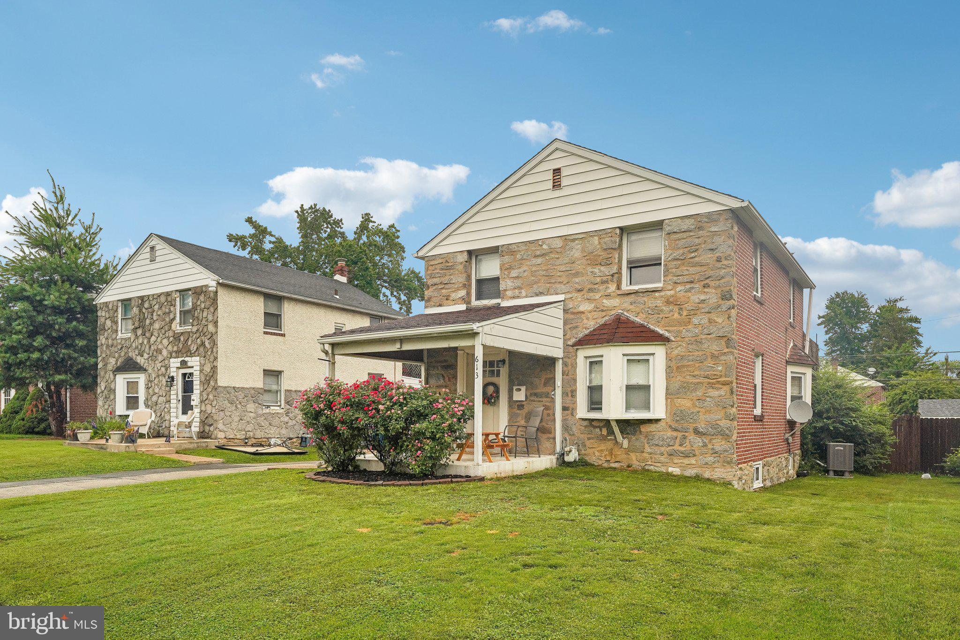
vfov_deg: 53.1
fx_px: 640
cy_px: 320
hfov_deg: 73.7
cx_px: 480
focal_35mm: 24
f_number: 8
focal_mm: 24
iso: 500
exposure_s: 1/500
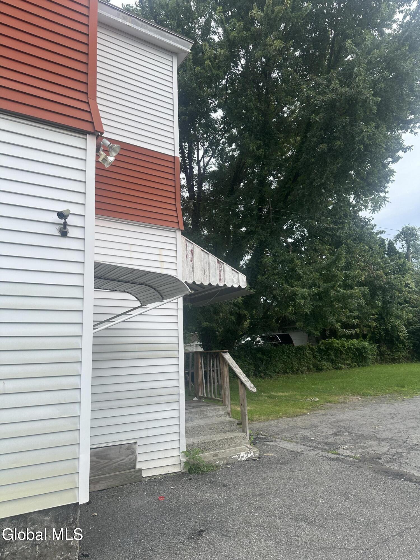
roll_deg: +0.9
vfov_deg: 71.6
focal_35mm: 24
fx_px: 388
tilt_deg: +9.9
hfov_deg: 56.8
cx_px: 210
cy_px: 280
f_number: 1.78
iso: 80
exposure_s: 1/1393
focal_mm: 6.86
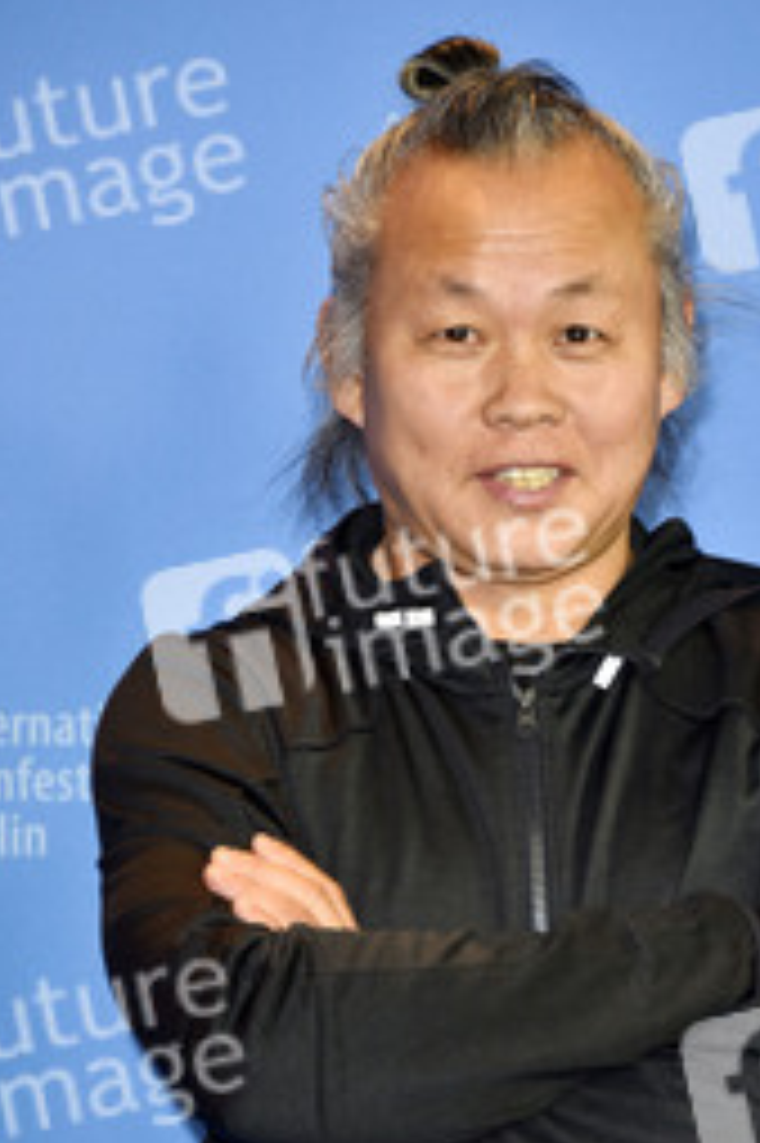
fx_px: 8498
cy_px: 842
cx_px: 504
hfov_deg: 5.1
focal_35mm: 268
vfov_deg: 7.7
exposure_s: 1/125
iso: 640
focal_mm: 170
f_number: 5.6
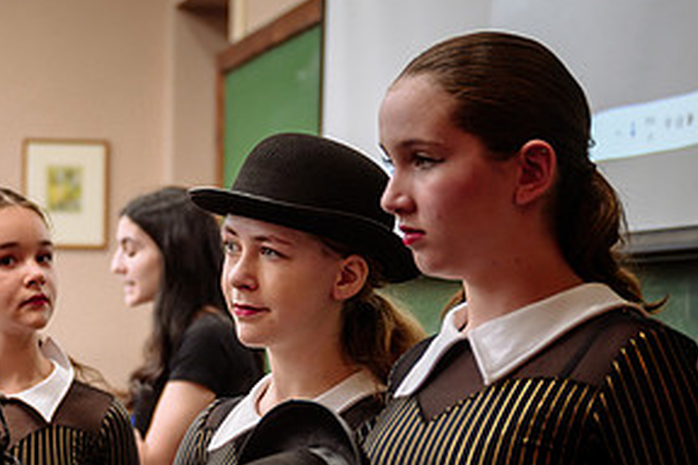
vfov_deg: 13.1
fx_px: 2016
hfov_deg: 19.2
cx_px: 42
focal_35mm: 104
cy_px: 356
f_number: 2.8
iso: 500
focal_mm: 46
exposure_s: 1/160
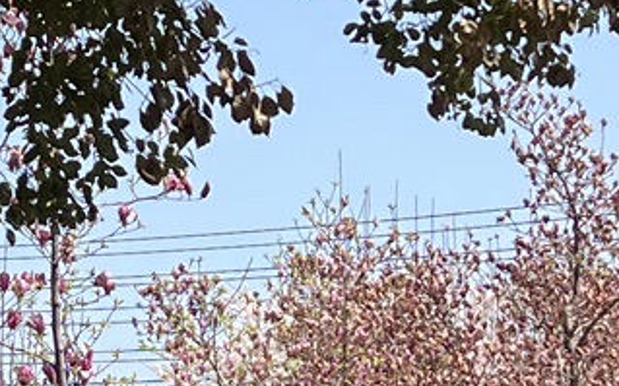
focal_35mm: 173
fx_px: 2917
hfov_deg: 12.0
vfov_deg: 7.6
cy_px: 326
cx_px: 62
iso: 50
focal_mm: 5.7
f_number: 1.5
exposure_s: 1/1621
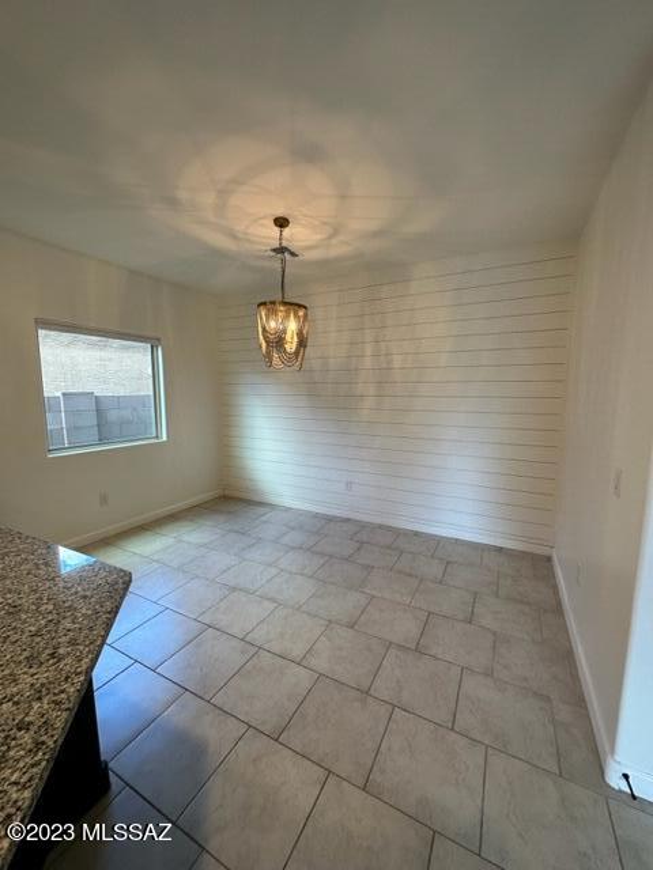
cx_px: 326
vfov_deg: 102.1
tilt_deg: -7.2
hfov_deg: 85.7
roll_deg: -0.4
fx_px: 352
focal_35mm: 14
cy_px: 435
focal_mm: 2.22
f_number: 2.2
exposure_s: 1/120
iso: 160
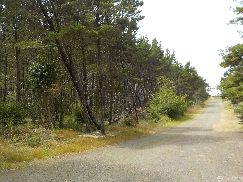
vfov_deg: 46.8
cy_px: 91
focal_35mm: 30
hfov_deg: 60.0
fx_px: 211
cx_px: 122
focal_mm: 4.1
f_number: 3.3
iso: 125
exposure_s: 1/500
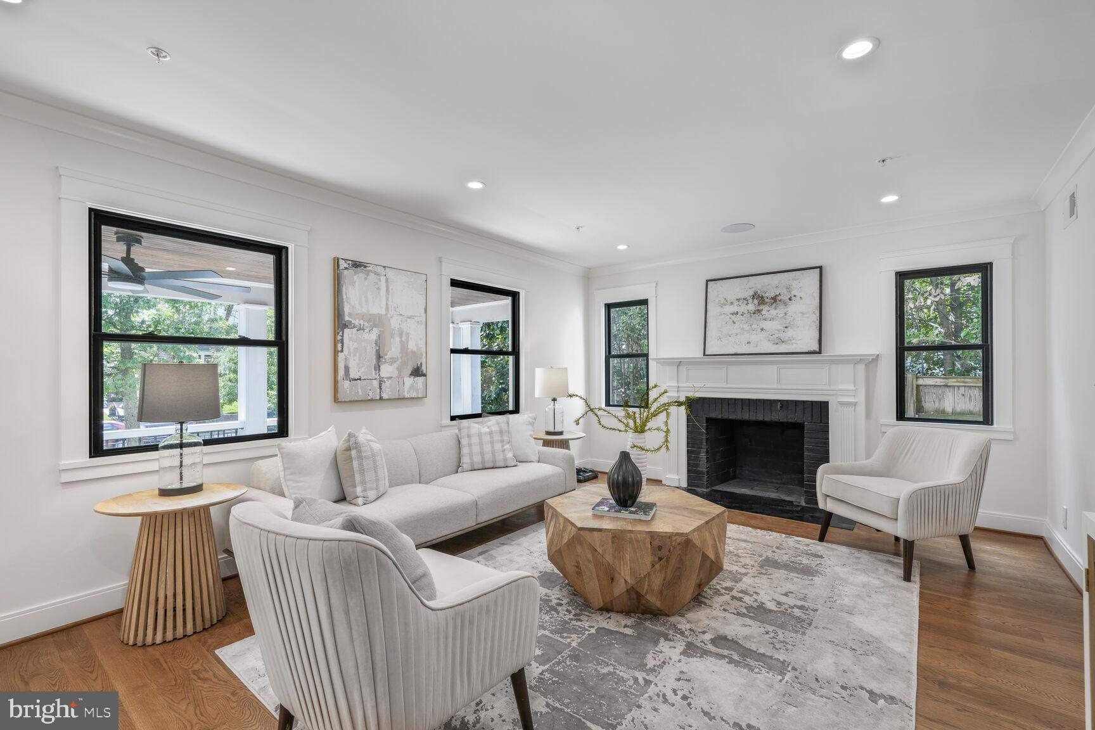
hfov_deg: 96.7
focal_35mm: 16
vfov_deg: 73.7
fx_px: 487
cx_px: 548
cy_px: 365
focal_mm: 16
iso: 200
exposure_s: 1/5
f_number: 8
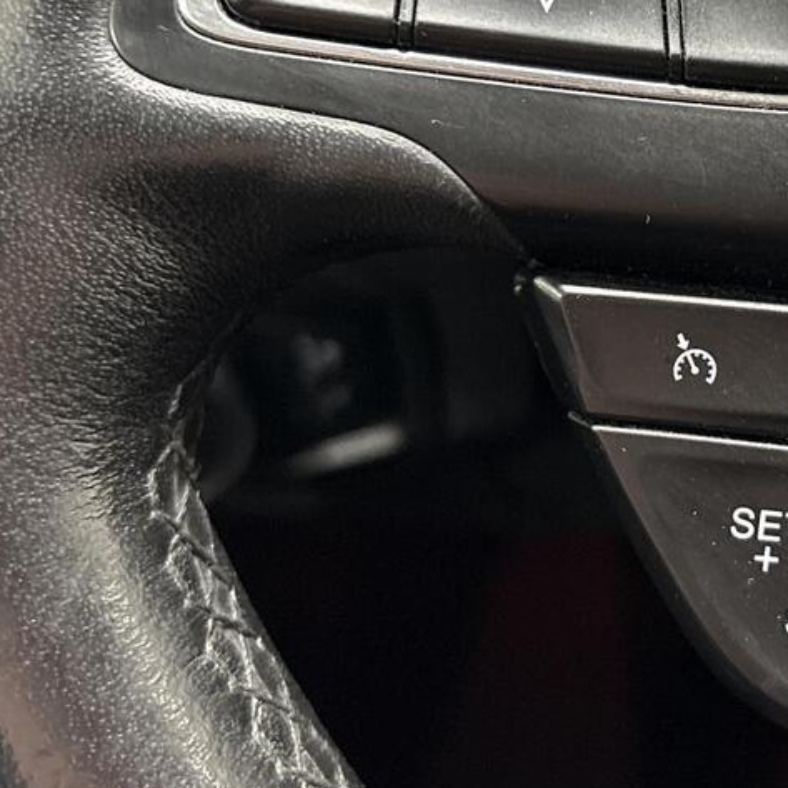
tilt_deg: -31.5
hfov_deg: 23.8
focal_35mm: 70
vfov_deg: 24.3
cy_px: 165
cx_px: 748
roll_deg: -0.6
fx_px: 1803
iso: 500
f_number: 1.6
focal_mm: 5.96
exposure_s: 1/41
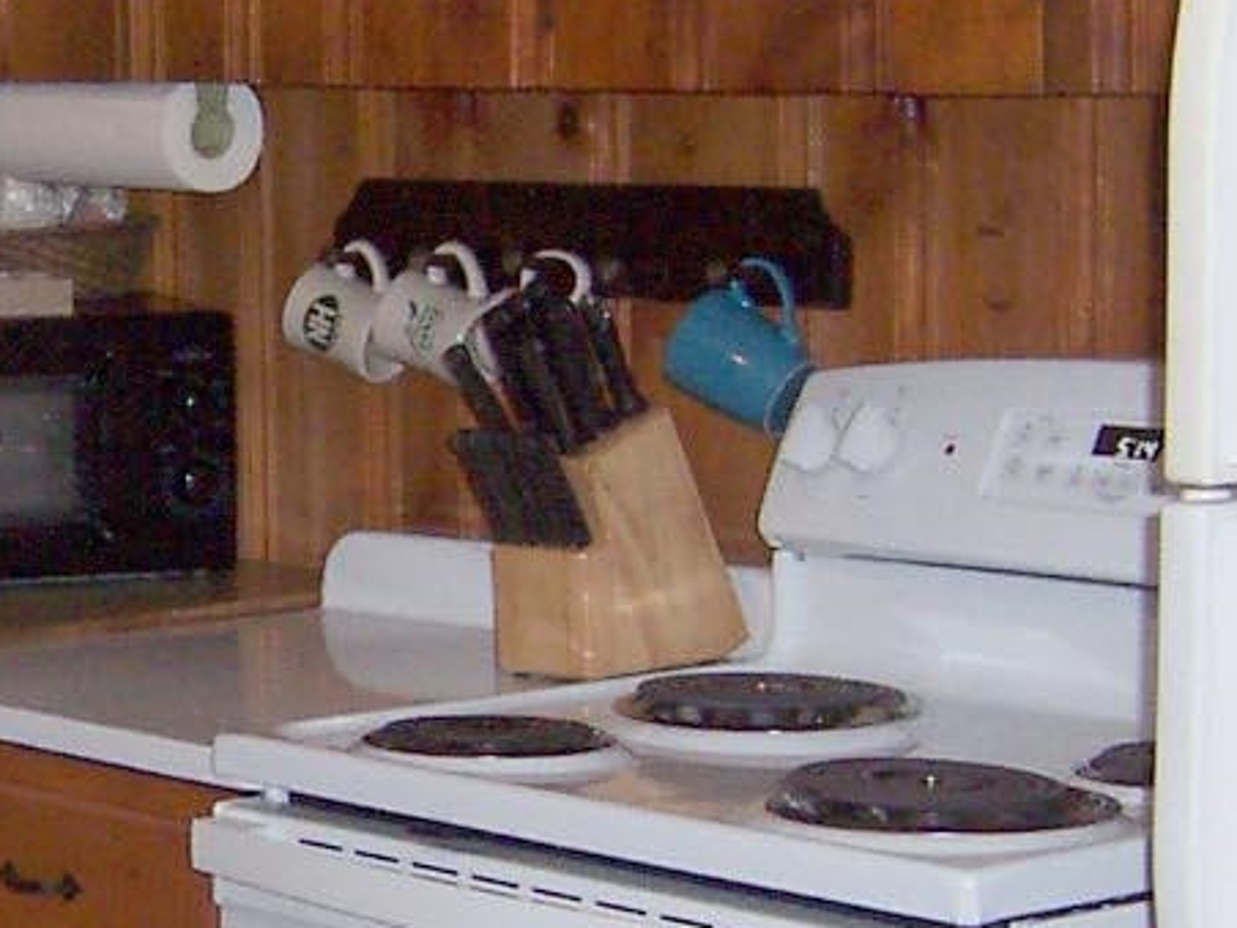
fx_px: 4324
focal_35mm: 121
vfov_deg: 12.2
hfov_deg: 16.0
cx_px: 8
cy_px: 662
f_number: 2.8
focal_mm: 5.5
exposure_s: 1/60
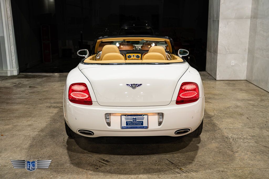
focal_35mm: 43
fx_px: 321
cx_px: 134
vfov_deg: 31.2
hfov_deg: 45.4
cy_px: 90
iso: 1250
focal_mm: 43
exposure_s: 1/80
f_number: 4
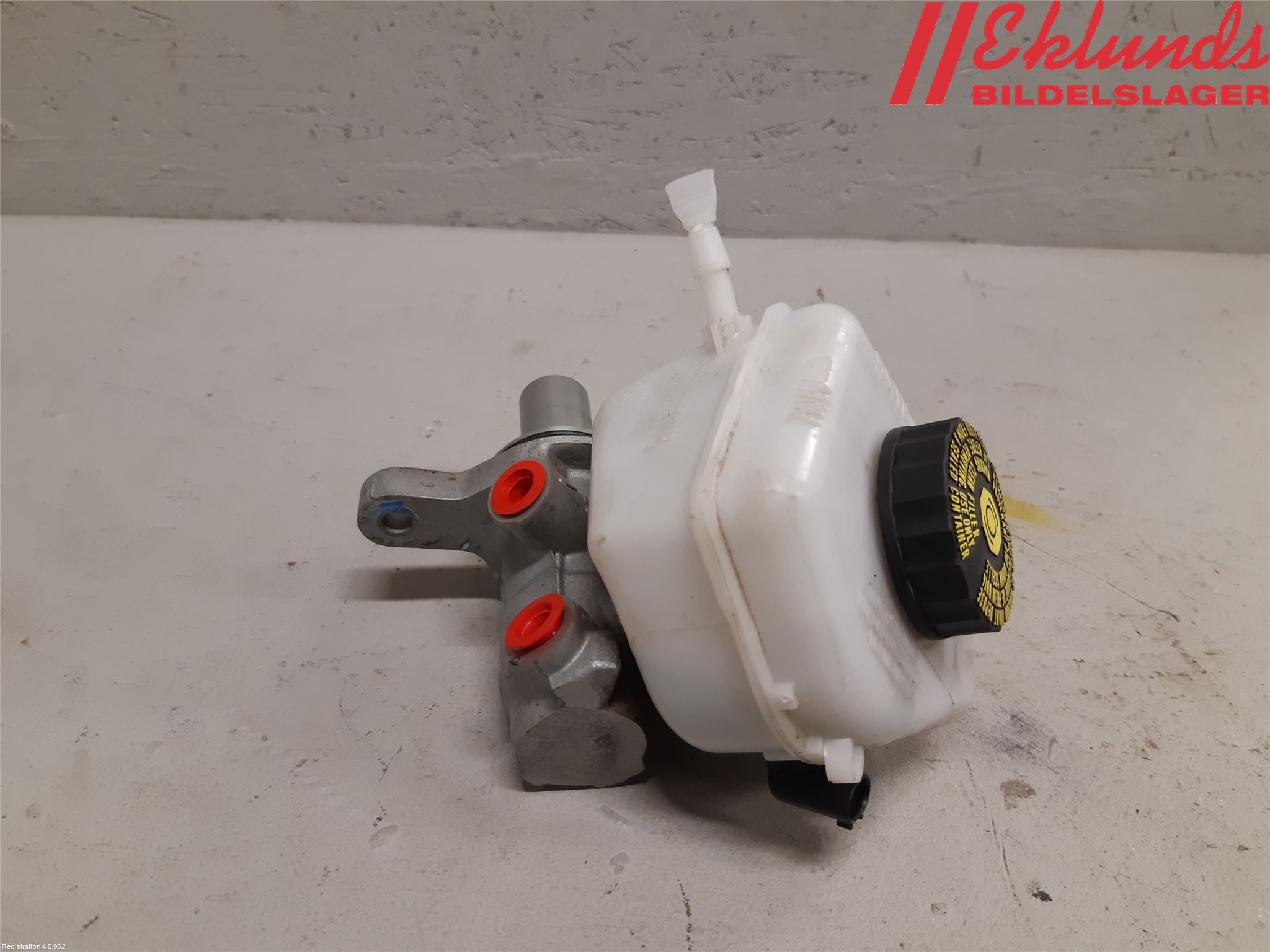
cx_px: 635
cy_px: 476
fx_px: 954
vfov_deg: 53.1
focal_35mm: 26
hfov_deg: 67.3
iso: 125
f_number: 1.7
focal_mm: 3.93
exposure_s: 1/50
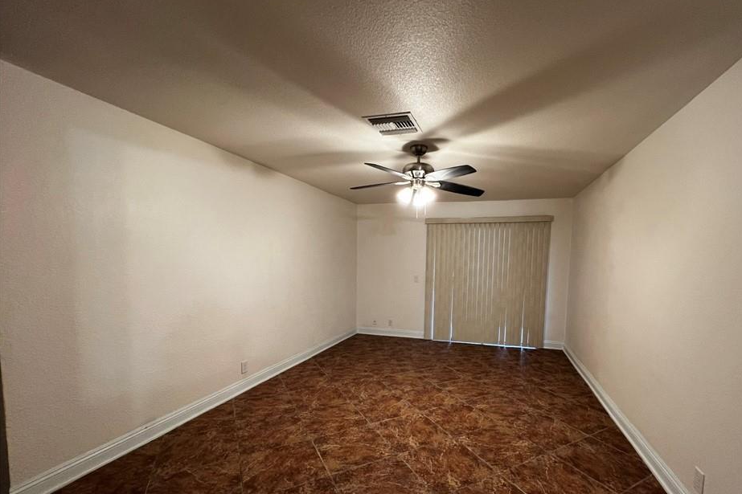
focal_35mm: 15
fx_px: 309
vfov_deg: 76.7
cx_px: 410
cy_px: 288
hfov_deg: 100.0
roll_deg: -1.1
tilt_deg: -4.2
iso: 250
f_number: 1.8
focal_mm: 1.57
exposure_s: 1/60
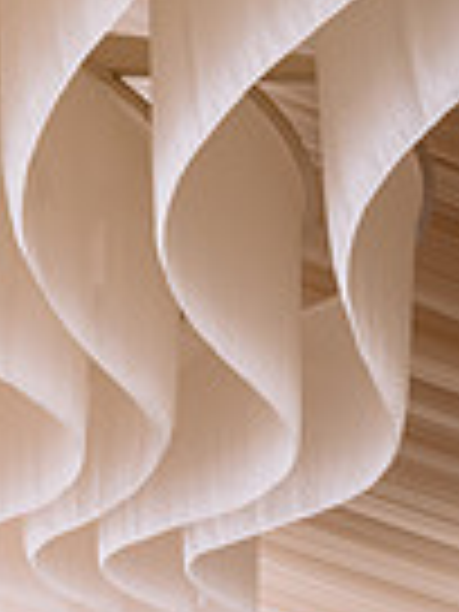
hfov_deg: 13.2
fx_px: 1962
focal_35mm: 111
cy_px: 684
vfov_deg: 17.1
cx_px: 54
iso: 400
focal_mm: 35
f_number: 10
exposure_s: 1/4
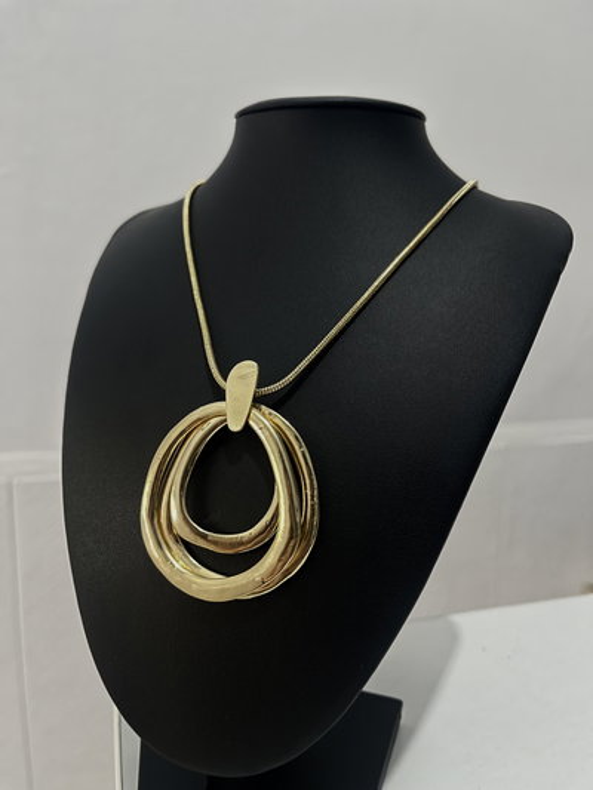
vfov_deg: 67.3
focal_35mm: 26
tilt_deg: -9.6
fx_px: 594
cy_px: 395
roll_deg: -0.7
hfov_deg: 53.1
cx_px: 296
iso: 400
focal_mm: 5.1
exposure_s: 1/50
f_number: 1.6
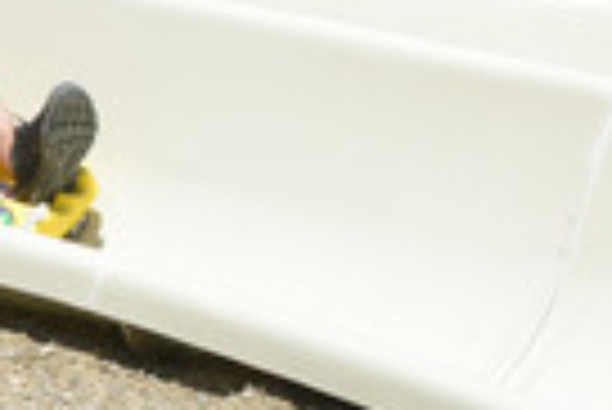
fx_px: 9768
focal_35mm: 574
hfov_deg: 3.6
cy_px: 196
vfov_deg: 2.4
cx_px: -198
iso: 400
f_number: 6.3
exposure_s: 1/1250
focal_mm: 195
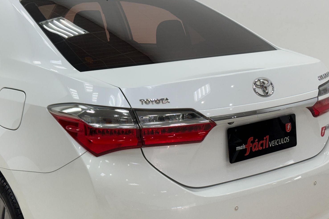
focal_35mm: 65
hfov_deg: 30.9
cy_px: 138
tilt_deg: -14.2
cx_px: 146
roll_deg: +0.1
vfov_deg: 20.9
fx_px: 594
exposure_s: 1/120
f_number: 1.78
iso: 80
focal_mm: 6.76
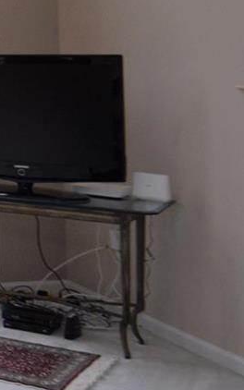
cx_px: -357
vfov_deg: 23.0
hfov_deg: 11.9
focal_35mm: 87
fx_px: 924
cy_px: 18
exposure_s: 1/60
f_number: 5.3
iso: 400
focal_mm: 15
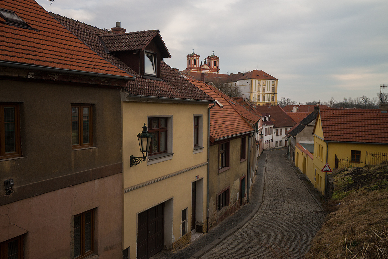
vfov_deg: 43.6
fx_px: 323
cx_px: 194
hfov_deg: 61.9
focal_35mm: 30
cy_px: 130
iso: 250
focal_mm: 30
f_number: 13
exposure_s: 1/40
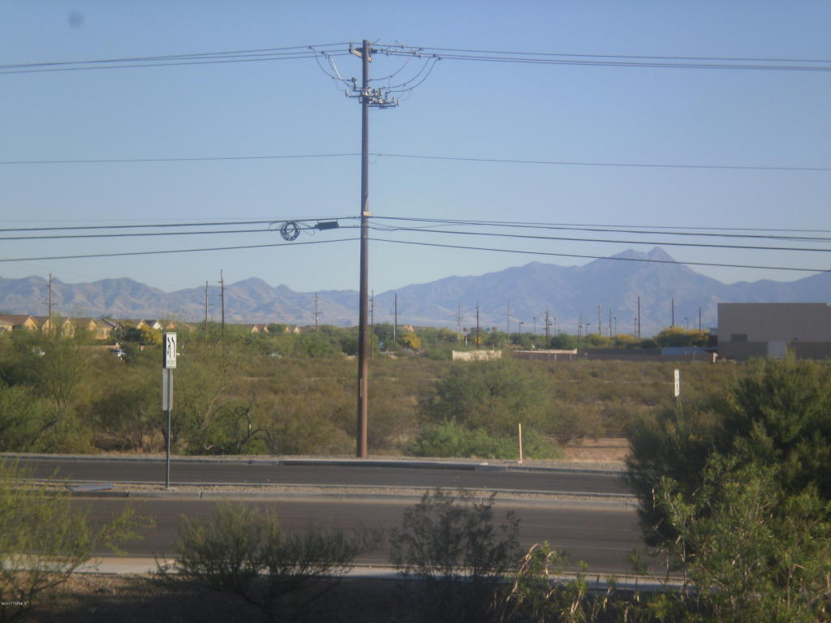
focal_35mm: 114
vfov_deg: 13.0
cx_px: 416
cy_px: 312
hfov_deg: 17.3
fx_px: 2737
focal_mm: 18.9
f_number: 5.9
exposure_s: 1/320
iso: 100
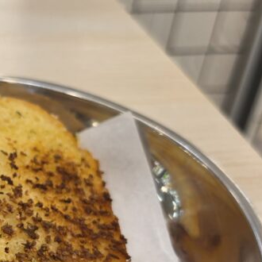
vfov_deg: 27.2
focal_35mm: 63
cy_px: 165
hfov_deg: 25.3
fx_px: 539
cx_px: -27
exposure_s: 1/180
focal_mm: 6.5
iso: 50
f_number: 1.4
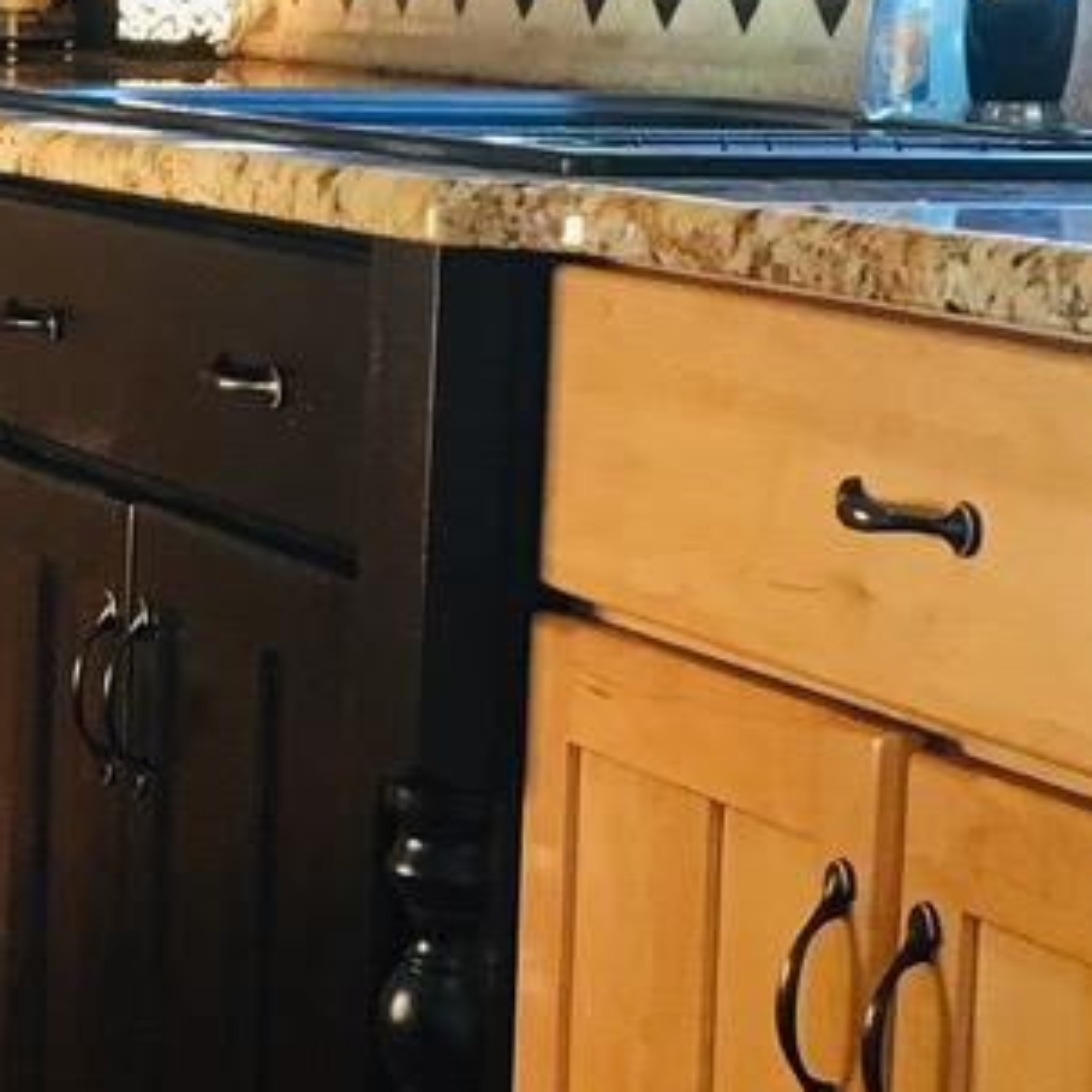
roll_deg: -0.4
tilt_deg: -7.7
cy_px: 584
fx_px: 4640
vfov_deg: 13.4
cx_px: -126
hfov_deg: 13.2
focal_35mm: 130
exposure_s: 1/30
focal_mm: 4.15
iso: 80
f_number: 2.2
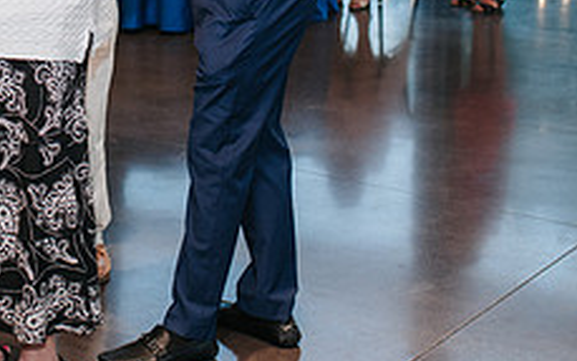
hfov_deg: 21.1
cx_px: 50
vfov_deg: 13.1
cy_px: -110
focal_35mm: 96
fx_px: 1509
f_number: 2.8
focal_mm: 35
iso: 1000
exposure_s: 1/160
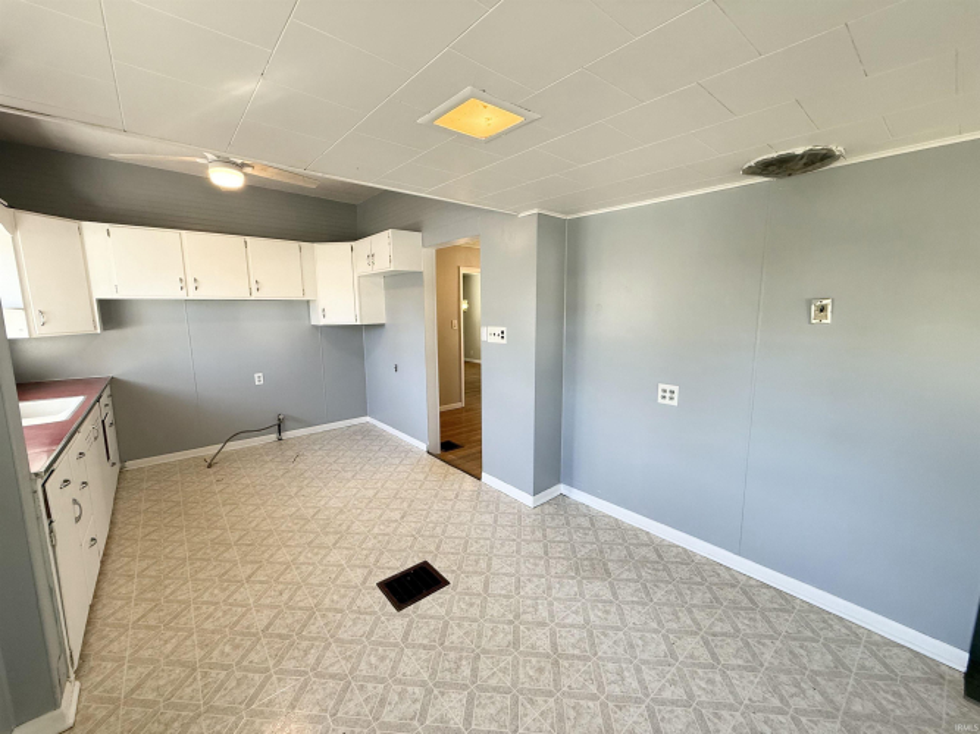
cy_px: 367
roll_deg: +0.3
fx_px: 396
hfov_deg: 102.1
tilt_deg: -8.0
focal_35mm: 14
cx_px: 490
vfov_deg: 85.7
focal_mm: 2.22
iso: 125
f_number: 2.2
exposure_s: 1/120
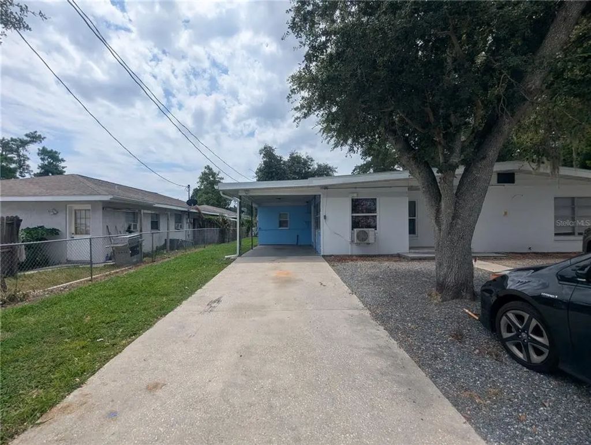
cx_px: 296
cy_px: 222
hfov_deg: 94.4
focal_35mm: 16
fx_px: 274
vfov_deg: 78.2
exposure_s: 1/2732
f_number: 2.2
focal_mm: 2.35
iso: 49
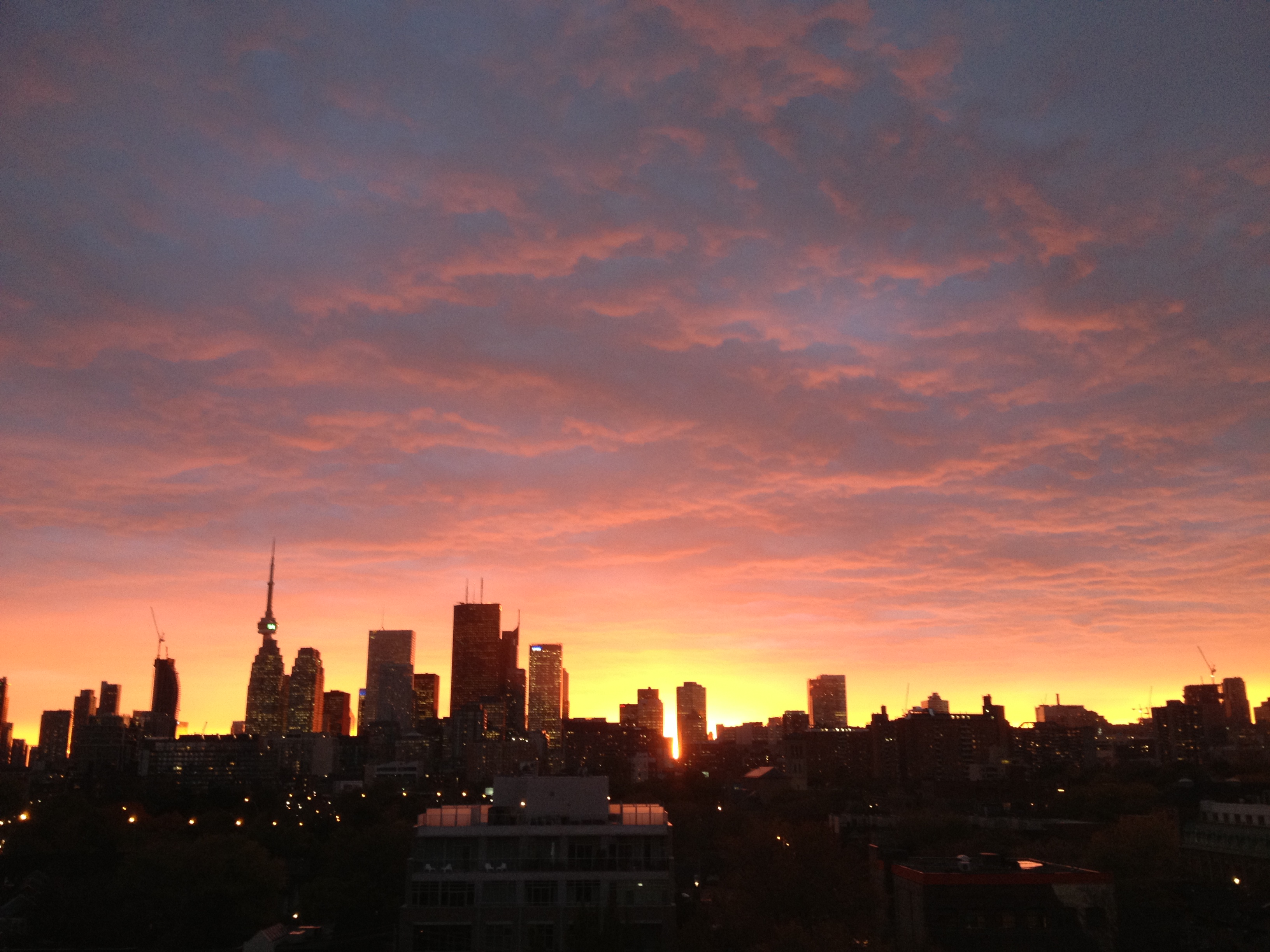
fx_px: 1284
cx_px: 635
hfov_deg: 52.6
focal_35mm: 35
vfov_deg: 40.7
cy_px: 476
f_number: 2.4
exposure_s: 1/20
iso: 100
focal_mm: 4.28
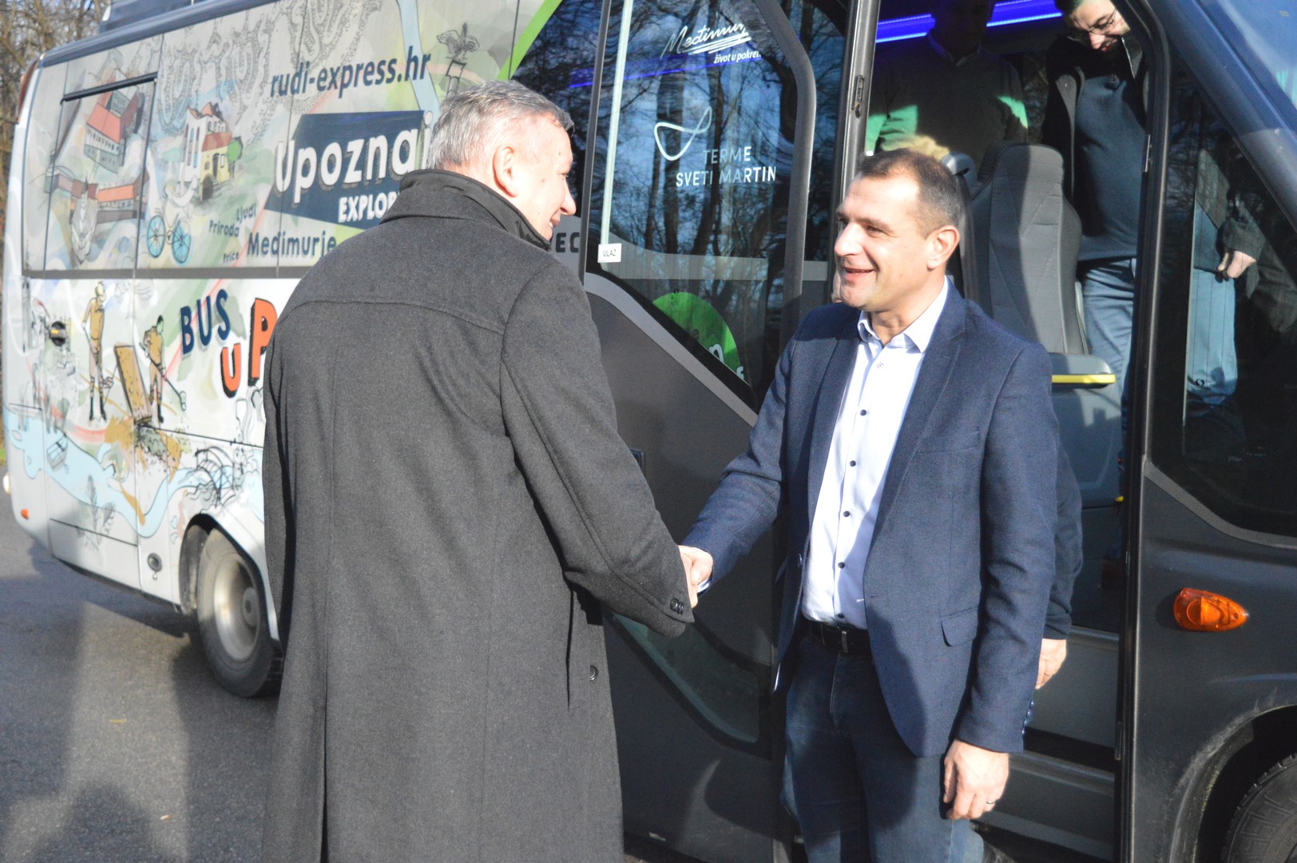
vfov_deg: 28.9
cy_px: 432
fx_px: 1674
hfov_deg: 42.4
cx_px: 648
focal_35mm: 46
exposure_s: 1/4000
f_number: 4.2
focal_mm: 31
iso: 3200
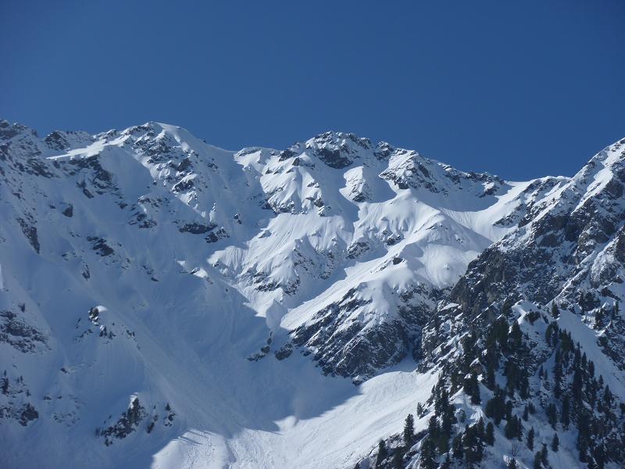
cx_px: 312
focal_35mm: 105
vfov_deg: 14.1
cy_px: 234
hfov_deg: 18.7
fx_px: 1896
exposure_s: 1/800
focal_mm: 18.8
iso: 80
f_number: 5.2
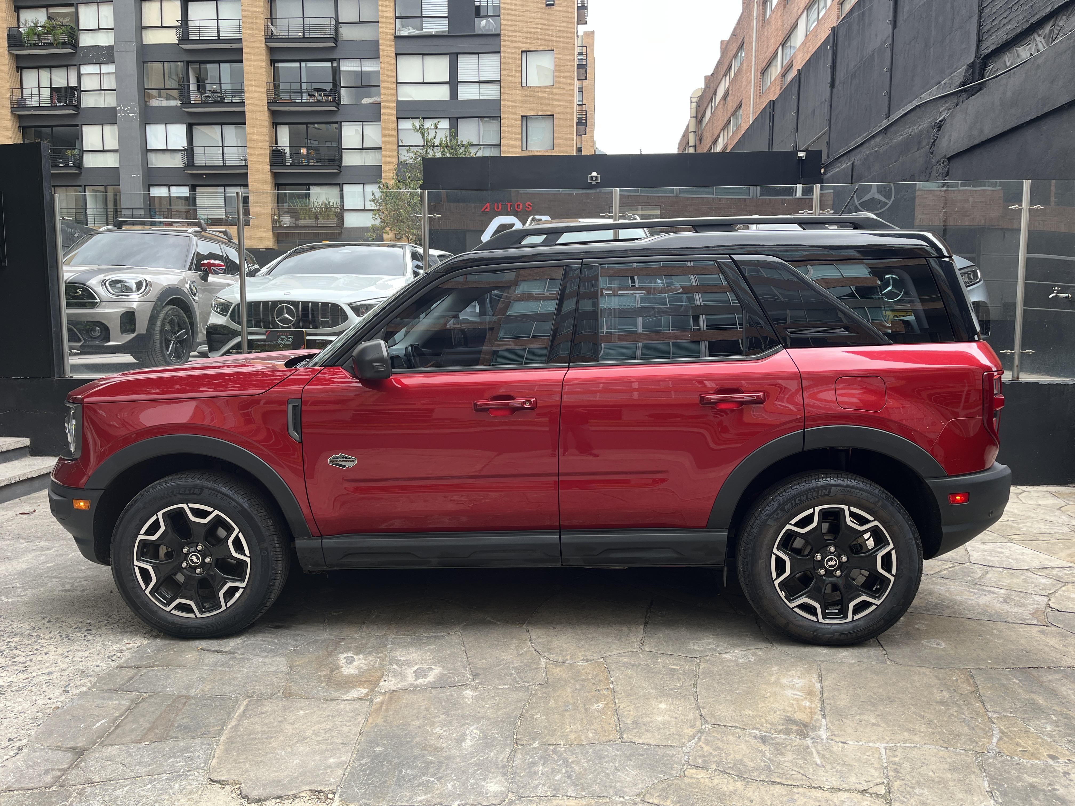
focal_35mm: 26
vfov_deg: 53.1
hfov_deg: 67.3
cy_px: 403
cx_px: 538
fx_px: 807
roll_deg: -0.2
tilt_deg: -6.6
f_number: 1.6
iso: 40
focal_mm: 5.1
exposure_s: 1/213
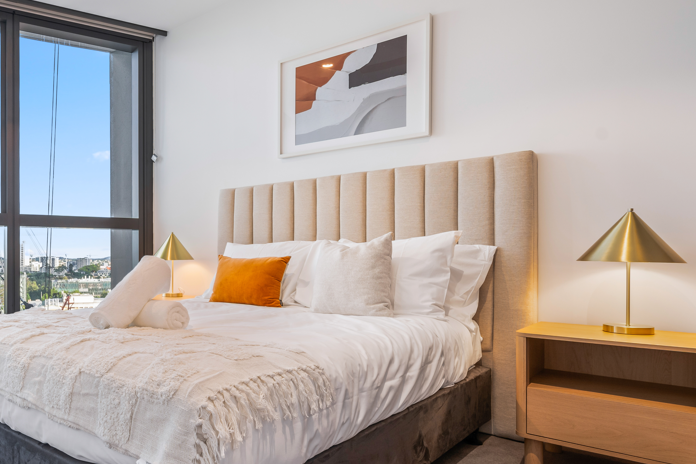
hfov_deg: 67.1
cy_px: 267
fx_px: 483
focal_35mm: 25
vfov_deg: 51.1
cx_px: 176
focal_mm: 15
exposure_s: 1/5
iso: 200
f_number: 8
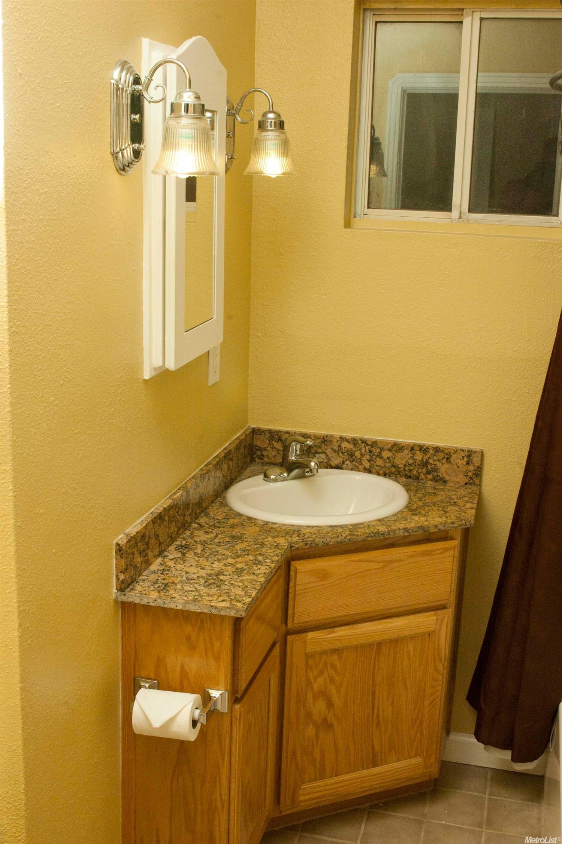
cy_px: 422
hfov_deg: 31.8
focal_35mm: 42
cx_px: 281
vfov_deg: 46.4
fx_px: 985
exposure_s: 1/500
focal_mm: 28
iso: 500
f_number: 13
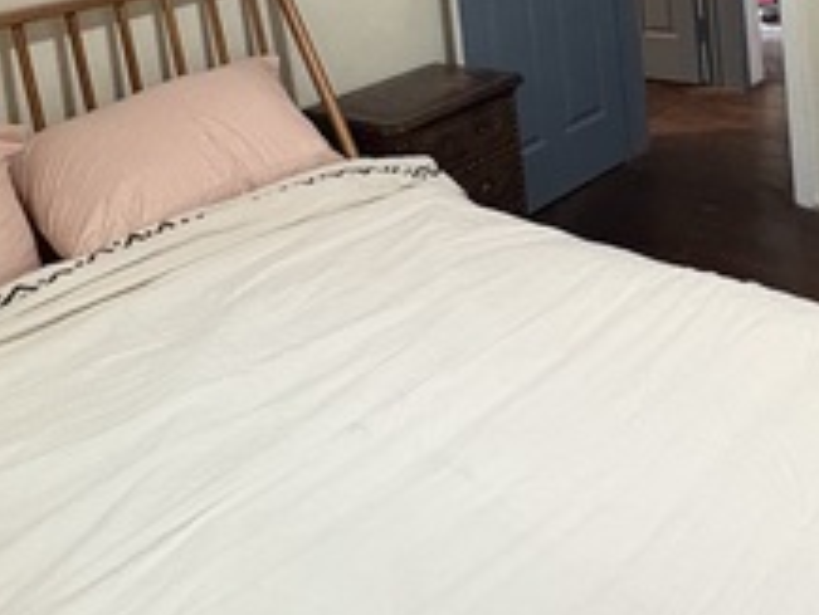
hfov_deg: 42.2
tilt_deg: -5.6
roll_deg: +5.1
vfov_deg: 29.4
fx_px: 1018
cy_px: -102
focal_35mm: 43
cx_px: 636
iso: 640
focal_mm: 2.22
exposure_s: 1/60
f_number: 2.2
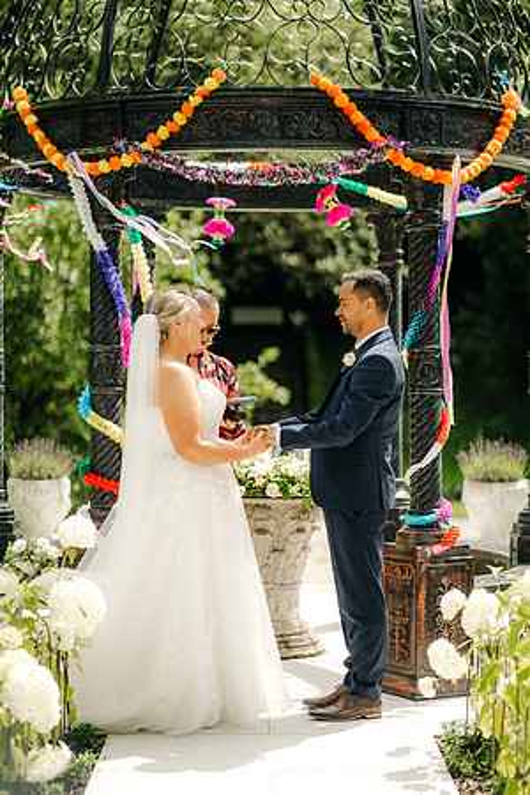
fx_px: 1877
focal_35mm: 85
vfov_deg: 23.9
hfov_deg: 16.1
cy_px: 398
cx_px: 265
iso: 100
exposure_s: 1/2500
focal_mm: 85
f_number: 2
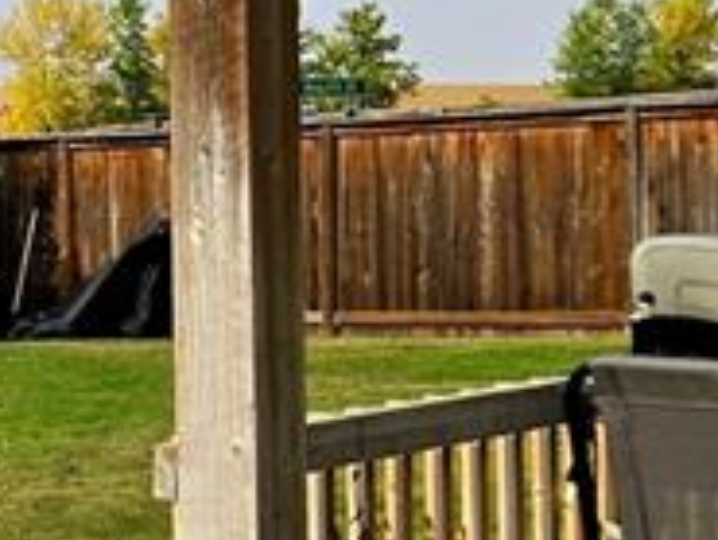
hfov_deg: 13.8
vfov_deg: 11.6
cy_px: 47
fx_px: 2636
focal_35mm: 127
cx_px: -582
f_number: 1.8
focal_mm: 5.4
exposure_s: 1/2000
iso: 25
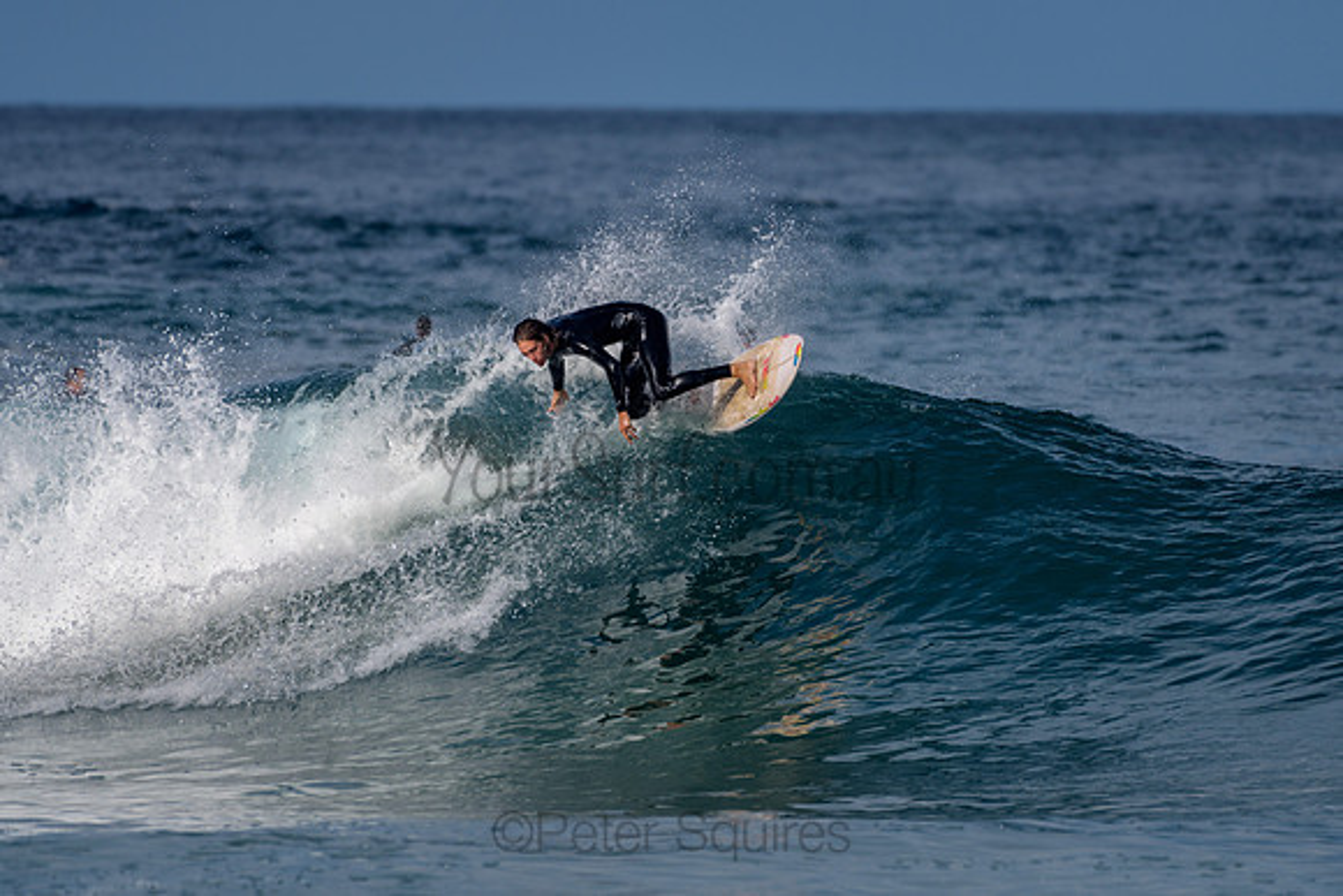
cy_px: 448
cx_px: 672
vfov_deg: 2.2
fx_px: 22846
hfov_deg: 3.4
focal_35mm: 612
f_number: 5.6
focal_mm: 500
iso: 110
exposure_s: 1/2000
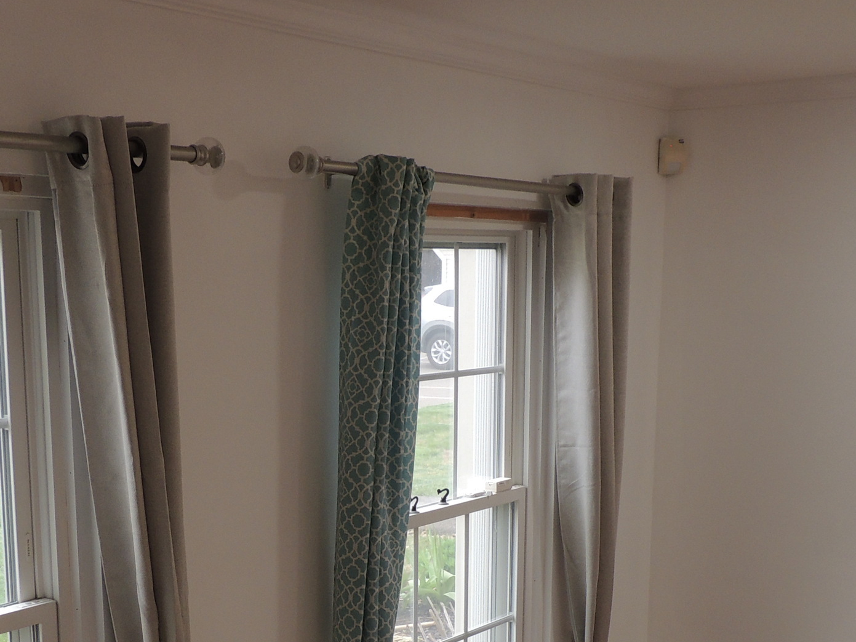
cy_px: 537
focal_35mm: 53
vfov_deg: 26.9
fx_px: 1310
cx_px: 335
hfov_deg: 36.0
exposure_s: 1/50
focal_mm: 4.3
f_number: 3
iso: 100
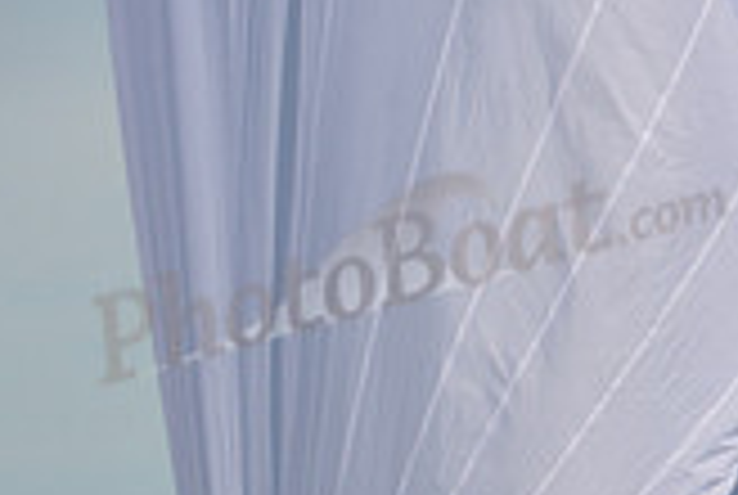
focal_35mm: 883
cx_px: 963
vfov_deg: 1.6
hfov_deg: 2.3
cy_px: 853
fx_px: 18134
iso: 250
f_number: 8
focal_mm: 250
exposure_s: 1/1250
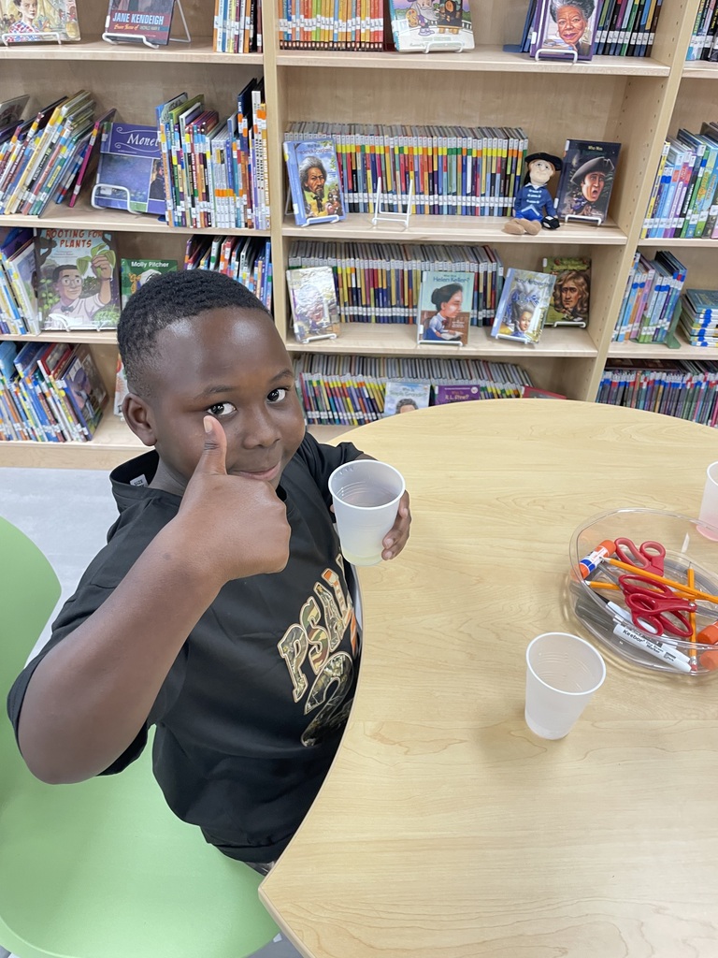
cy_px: 479
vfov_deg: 67.3
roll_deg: +0.9
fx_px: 719
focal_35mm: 26
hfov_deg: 53.1
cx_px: 359
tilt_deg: -38.0
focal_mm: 4.2
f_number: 1.6
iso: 80
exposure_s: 1/60
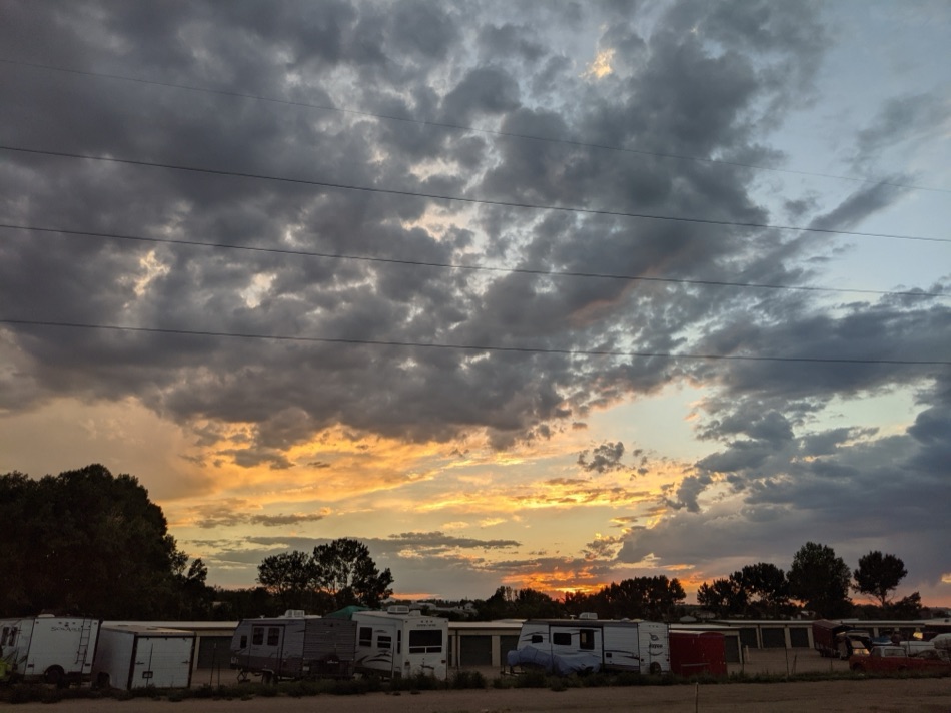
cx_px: 476
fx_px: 742
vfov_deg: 51.3
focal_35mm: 27
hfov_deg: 65.3
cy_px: 356
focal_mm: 4.44
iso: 44
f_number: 1.8
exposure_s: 1/690
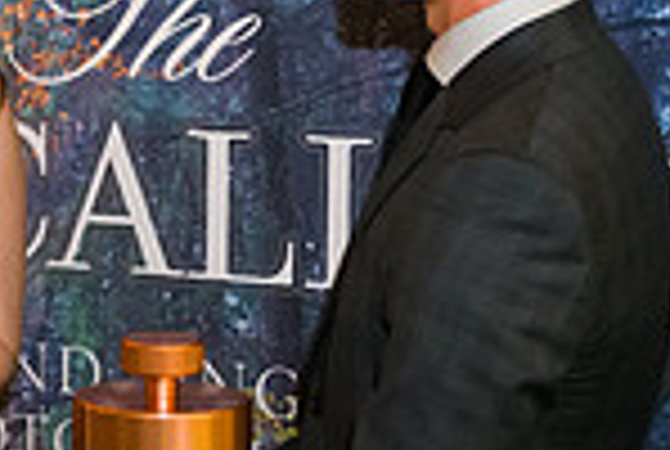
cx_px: -211
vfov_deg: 10.1
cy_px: 92
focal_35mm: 136
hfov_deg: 14.4
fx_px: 2536
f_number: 3.2
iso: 1600
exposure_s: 1/125
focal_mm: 35
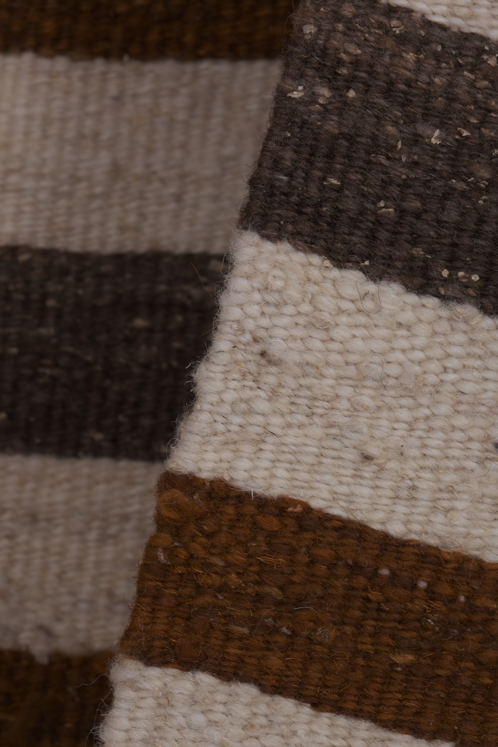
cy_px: 414
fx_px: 2801
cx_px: 222
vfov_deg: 15.2
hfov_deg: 10.2
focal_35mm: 135
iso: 160
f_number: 14
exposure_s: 1/160
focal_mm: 80
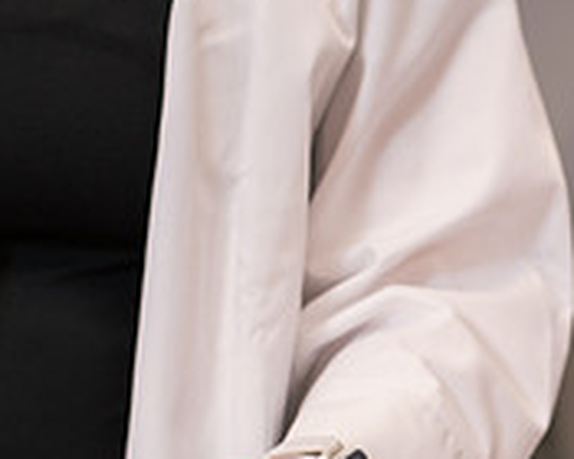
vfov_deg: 9.8
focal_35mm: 156
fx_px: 2650
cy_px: 480
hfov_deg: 12.1
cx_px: 653
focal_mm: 50
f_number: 3.2
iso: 640
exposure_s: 1/200
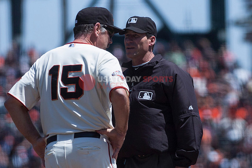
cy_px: 84
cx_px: 126
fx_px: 3151
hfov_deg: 4.6
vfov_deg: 3.1
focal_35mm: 450
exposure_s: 1/3200
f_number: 4
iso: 200
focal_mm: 300
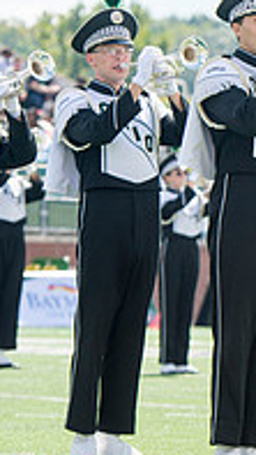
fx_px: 4315
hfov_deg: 3.4
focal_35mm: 358
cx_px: 556
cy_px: 210
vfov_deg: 6.0
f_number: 4.5
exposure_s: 1/1000
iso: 200
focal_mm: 116
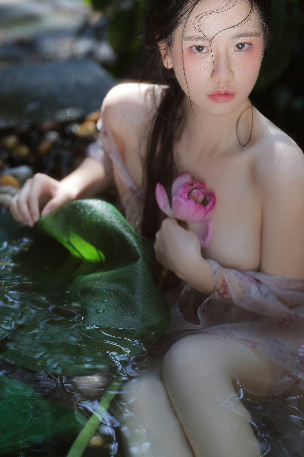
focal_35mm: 84
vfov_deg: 24.2
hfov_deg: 16.3
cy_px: 228
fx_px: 1064
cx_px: 152
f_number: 2.2
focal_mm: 85
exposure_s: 1/1600
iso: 400
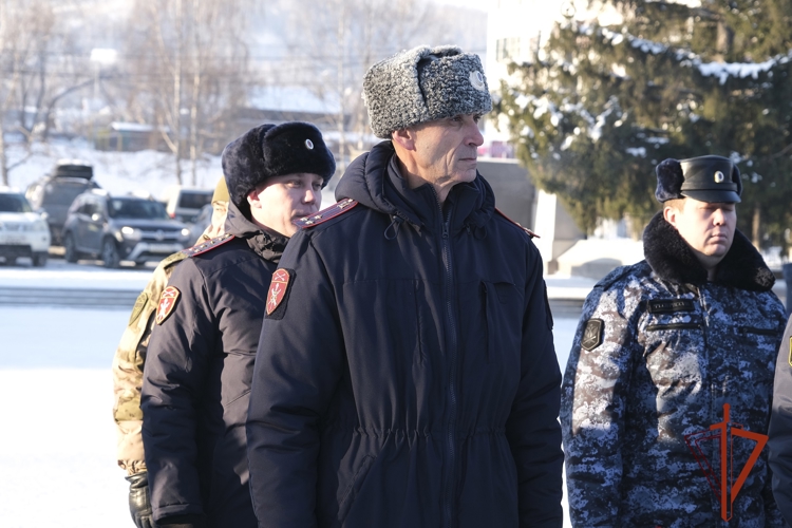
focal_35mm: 88
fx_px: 1936
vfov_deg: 15.5
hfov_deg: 23.1
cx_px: 396
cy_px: 264
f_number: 5.6
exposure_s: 1/140
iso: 250
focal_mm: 58.6
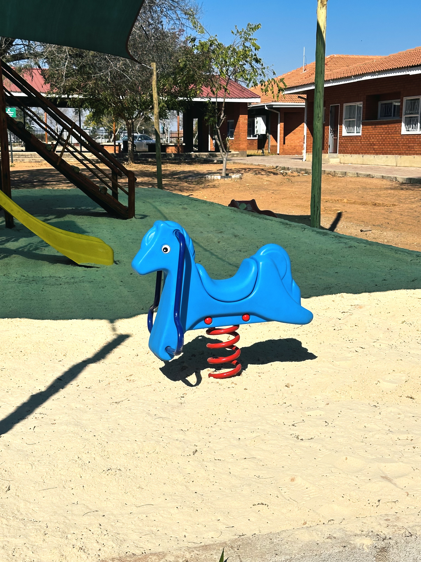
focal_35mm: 48
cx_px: 210
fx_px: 778
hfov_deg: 30.3
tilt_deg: -9.9
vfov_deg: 39.7
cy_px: 281
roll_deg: -1.1
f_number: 1.78
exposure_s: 1/7634
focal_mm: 6.86
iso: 64
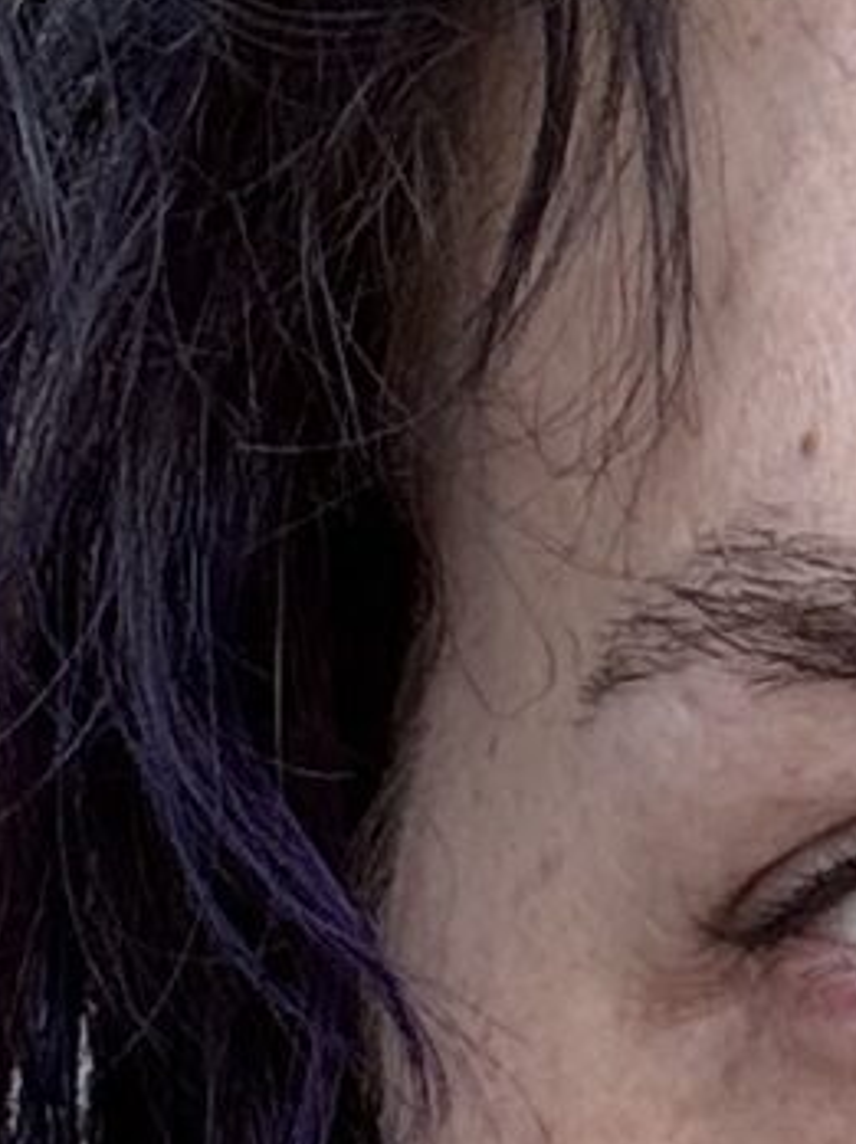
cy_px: 1044
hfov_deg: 6.2
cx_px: 1223
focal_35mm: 235
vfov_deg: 8.4
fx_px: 7763
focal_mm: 2.69
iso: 25
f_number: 1.9
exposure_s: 1/122
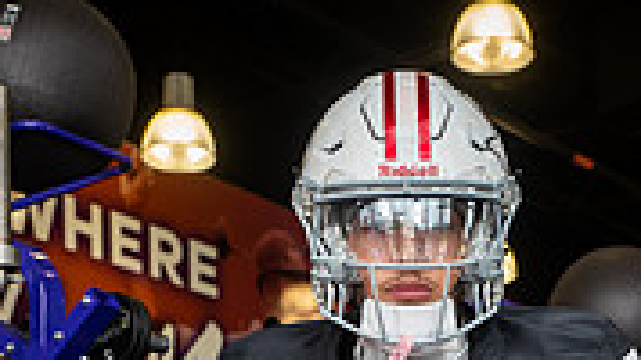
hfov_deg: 17.5
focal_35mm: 122
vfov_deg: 9.1
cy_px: 796
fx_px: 2073
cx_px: 418
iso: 500
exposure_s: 1/250
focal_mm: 46
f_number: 5.6
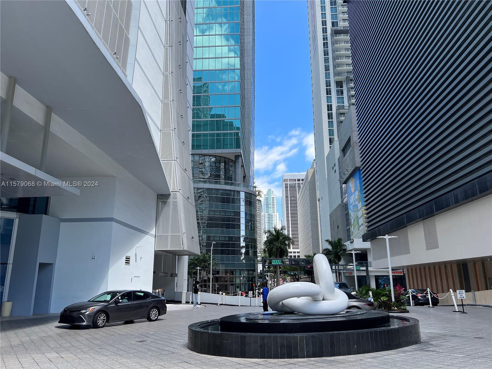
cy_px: 184
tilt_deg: +13.4
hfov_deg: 67.3
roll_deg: +0.3
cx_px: 246
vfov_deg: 53.1
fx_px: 370
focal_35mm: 26
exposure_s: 1/1377
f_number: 1.5
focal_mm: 5.7
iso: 50
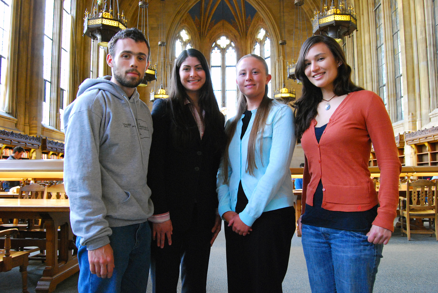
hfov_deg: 67.3
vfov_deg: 48.0
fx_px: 329
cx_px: 219
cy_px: 146
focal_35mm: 27
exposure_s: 1/13
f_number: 5.6
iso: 1250
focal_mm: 18
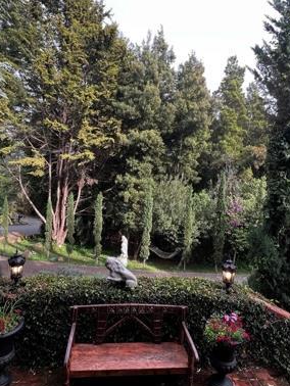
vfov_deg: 76.2
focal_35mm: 22
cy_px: 179
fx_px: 245
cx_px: 139
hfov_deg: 61.1
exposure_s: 1/99
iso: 32
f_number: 1.8
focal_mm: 1.57
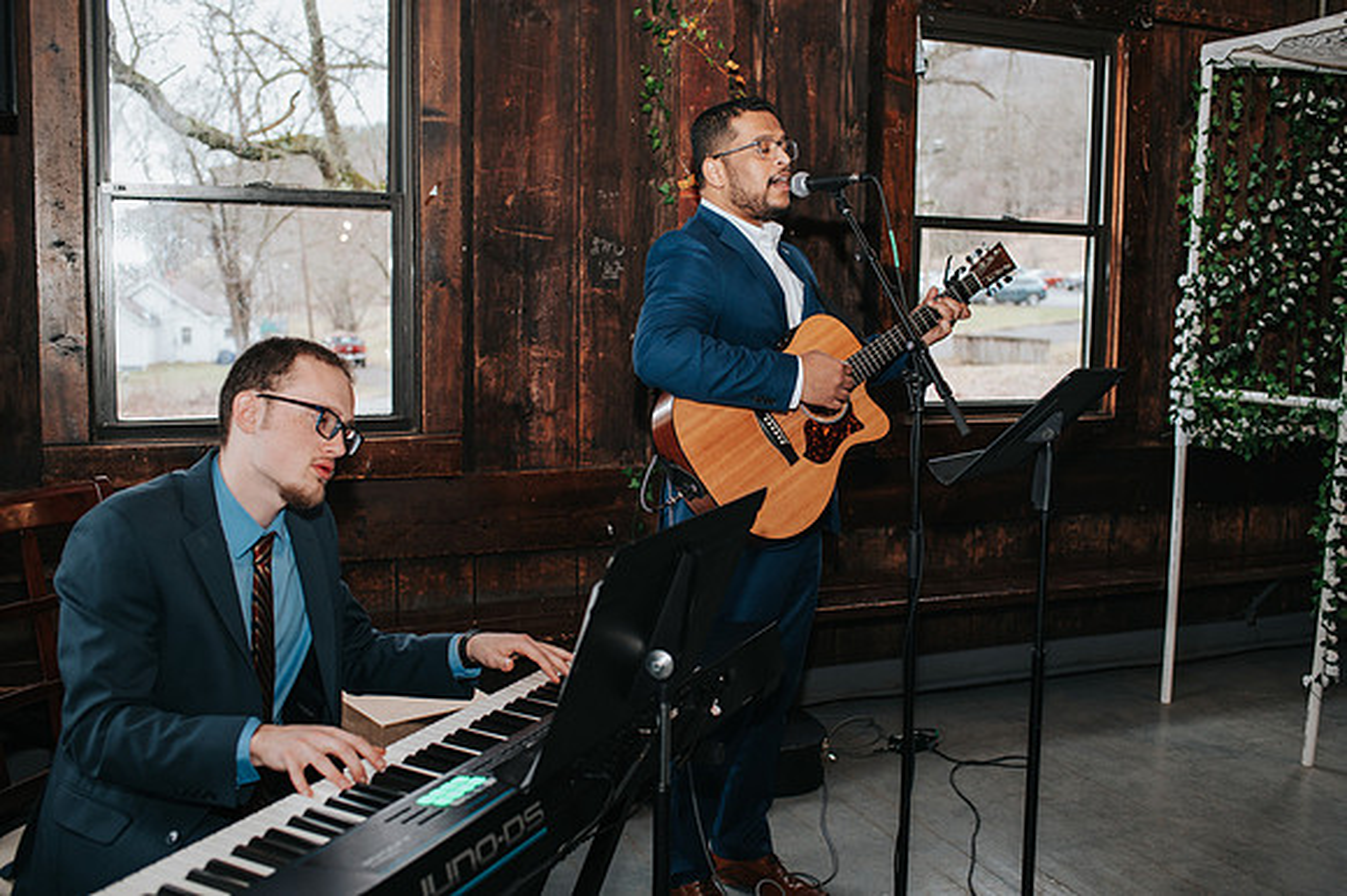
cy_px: 448
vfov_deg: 37.8
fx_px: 1309
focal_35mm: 35
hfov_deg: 54.5
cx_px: 674
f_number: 2.8
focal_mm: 35
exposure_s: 1/160
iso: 1000
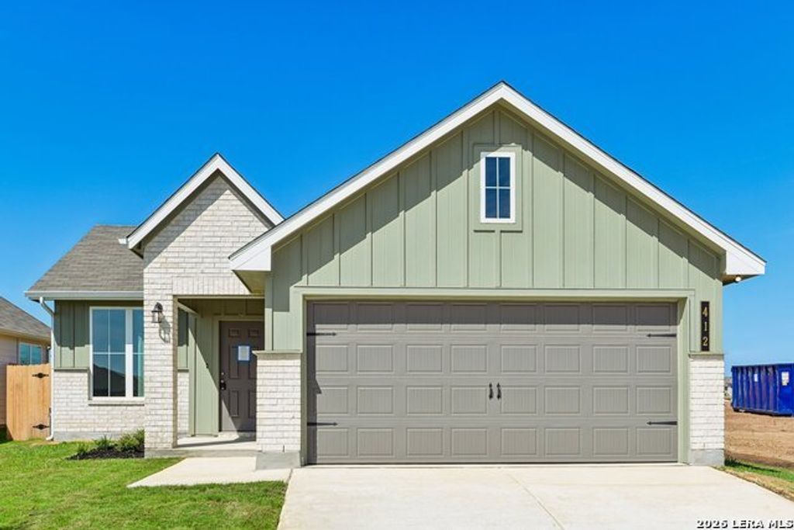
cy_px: 265
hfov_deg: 54.4
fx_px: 772
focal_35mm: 35
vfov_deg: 37.9
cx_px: 397
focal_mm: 35
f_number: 8
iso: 100
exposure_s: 1/200
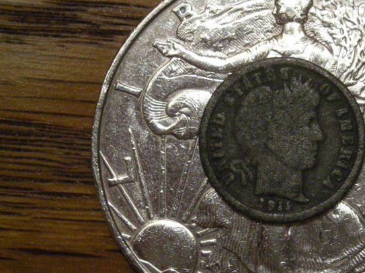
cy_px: 148
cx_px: 278
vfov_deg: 10.6
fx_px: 1476
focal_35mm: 140
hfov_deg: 14.0
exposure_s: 1/71.8
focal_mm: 12.3
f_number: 3.9
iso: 280
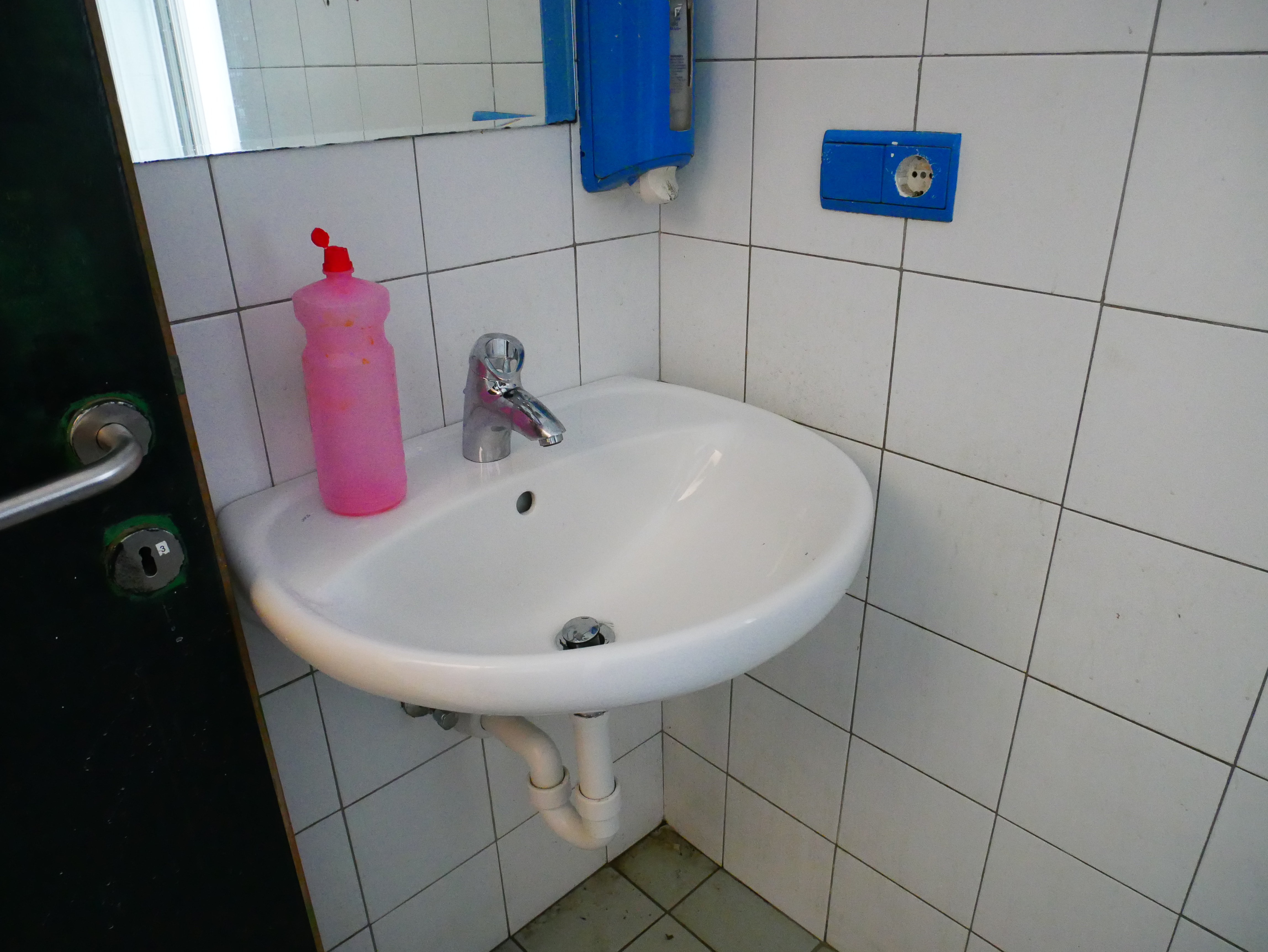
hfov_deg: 71.6
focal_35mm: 24
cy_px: 476
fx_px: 879
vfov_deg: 56.9
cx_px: 634
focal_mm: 12
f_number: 5.6
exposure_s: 1/50
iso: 3200
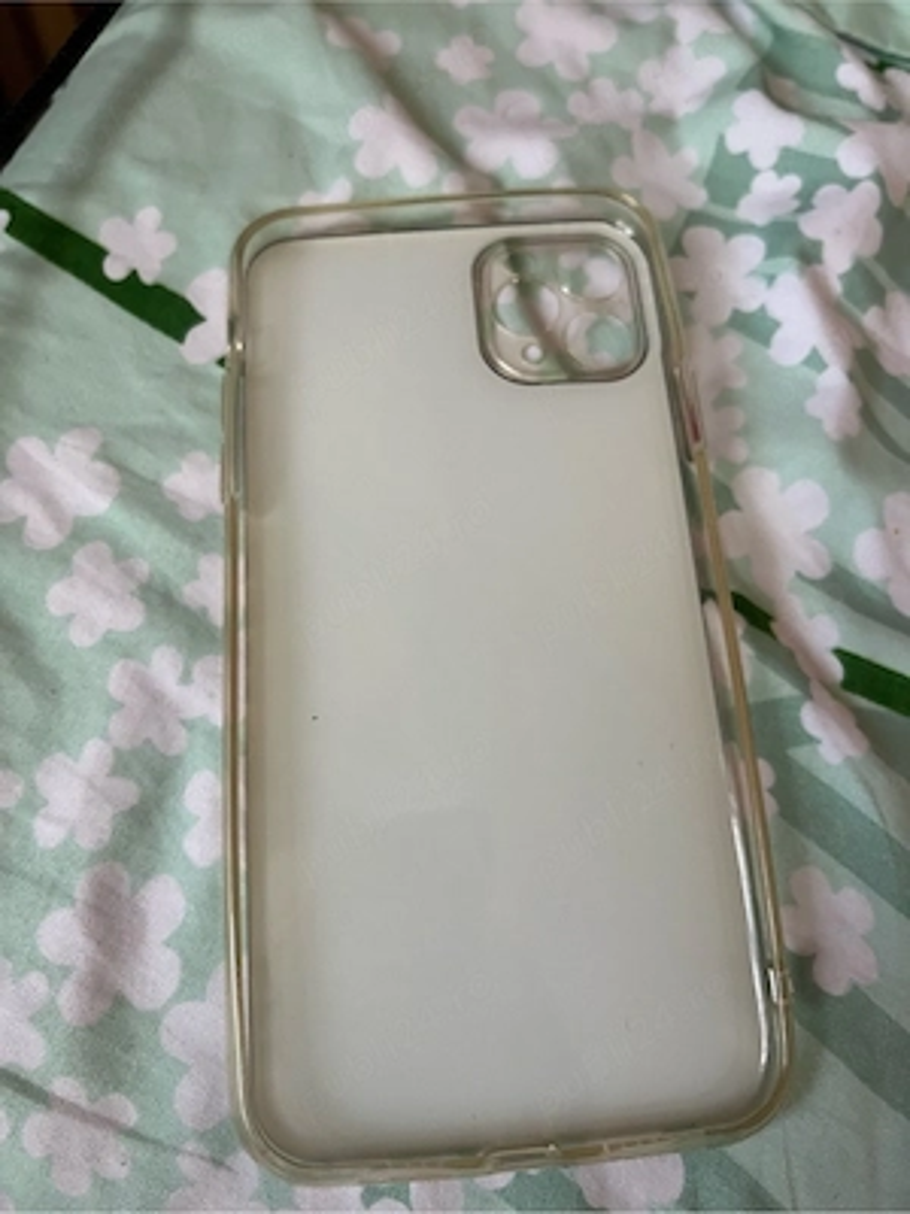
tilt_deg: -70.6
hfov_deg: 53.1
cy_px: 607
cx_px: 455
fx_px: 911
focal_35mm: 26
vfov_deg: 67.3
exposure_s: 1/60
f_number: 1.6
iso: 200
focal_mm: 5.1
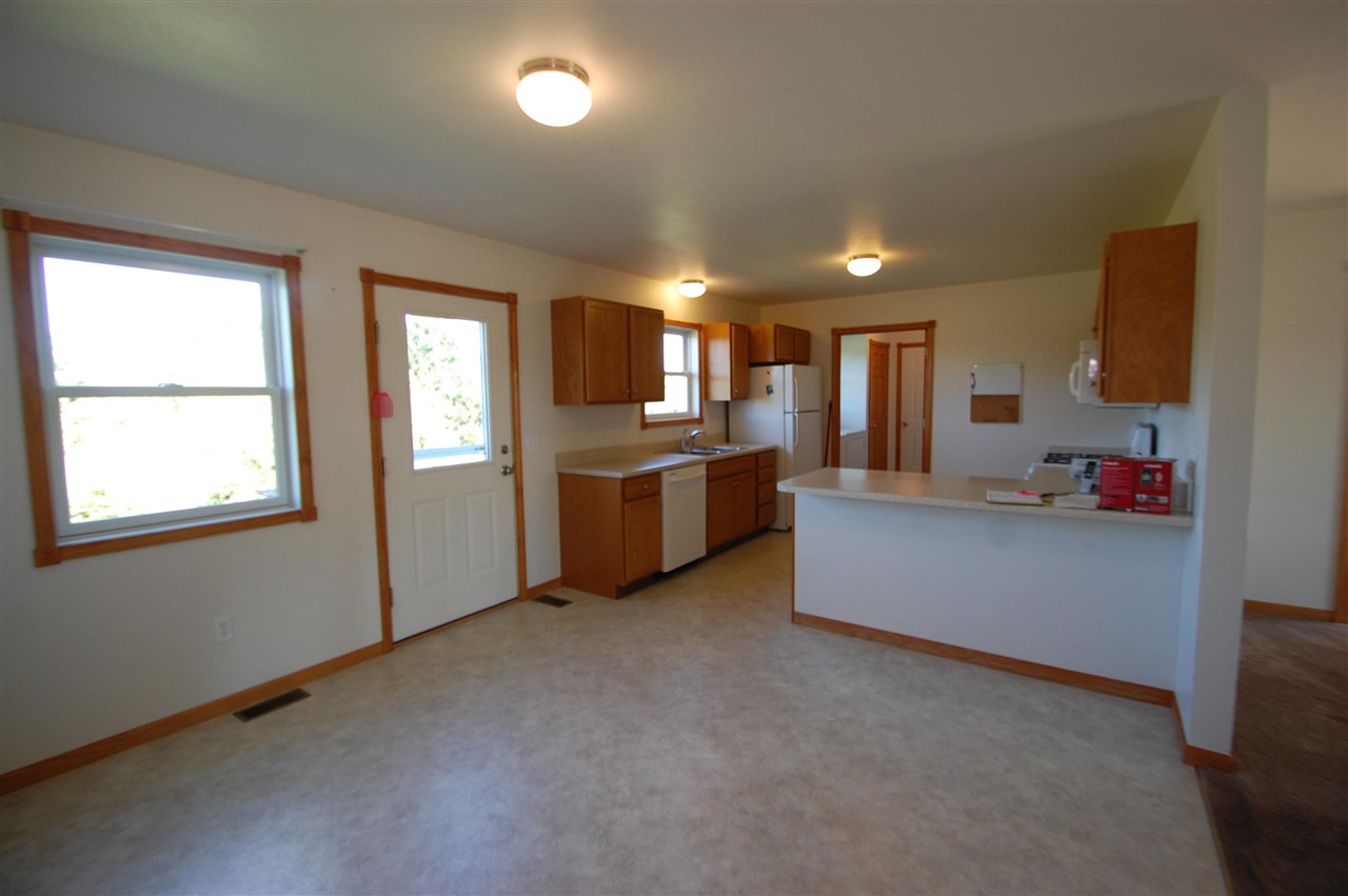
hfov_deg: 100.4
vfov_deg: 77.2
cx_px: 674
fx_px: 561
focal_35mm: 15
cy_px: 448
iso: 400
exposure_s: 1/80
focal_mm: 10
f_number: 4.5
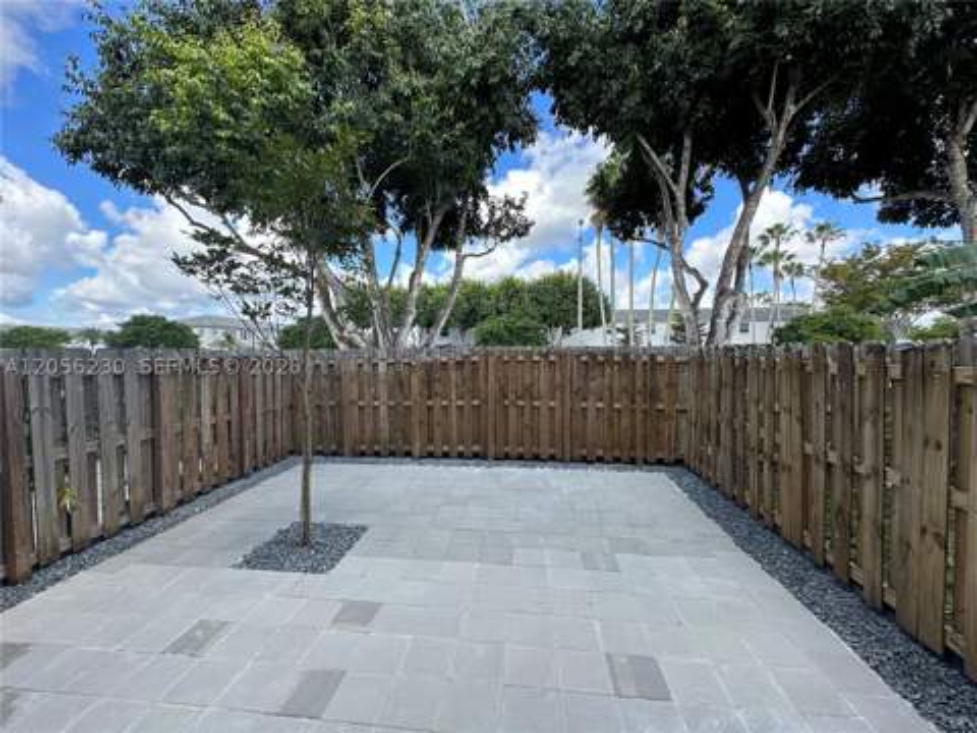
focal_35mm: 14
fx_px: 395
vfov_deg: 85.7
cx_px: 488
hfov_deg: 102.1
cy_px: 366
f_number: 2.2
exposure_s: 1/593
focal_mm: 2.22
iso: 40
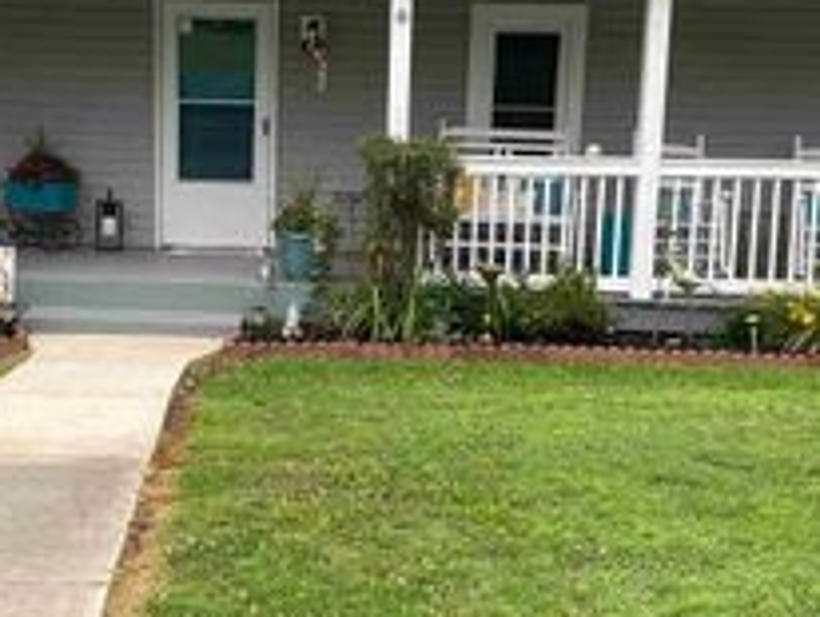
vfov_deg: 23.3
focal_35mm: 63
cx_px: 307
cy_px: 308
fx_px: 1494
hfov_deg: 30.6
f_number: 1.8
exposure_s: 1/121
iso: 50
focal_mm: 4.25
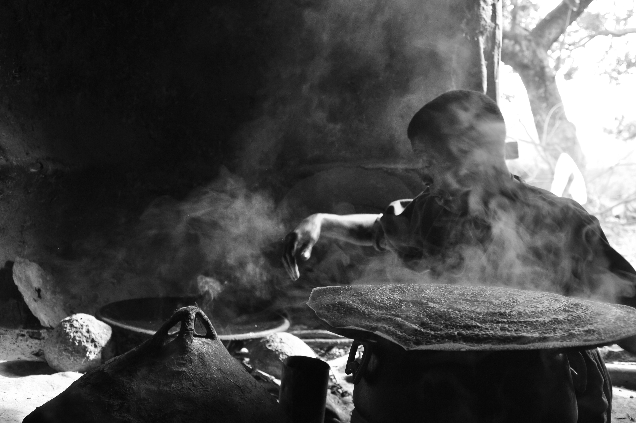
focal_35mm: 48
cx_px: 318
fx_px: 847
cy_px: 212
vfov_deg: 28.0
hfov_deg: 41.2
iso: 400
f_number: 4.2
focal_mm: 32
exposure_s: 1/50
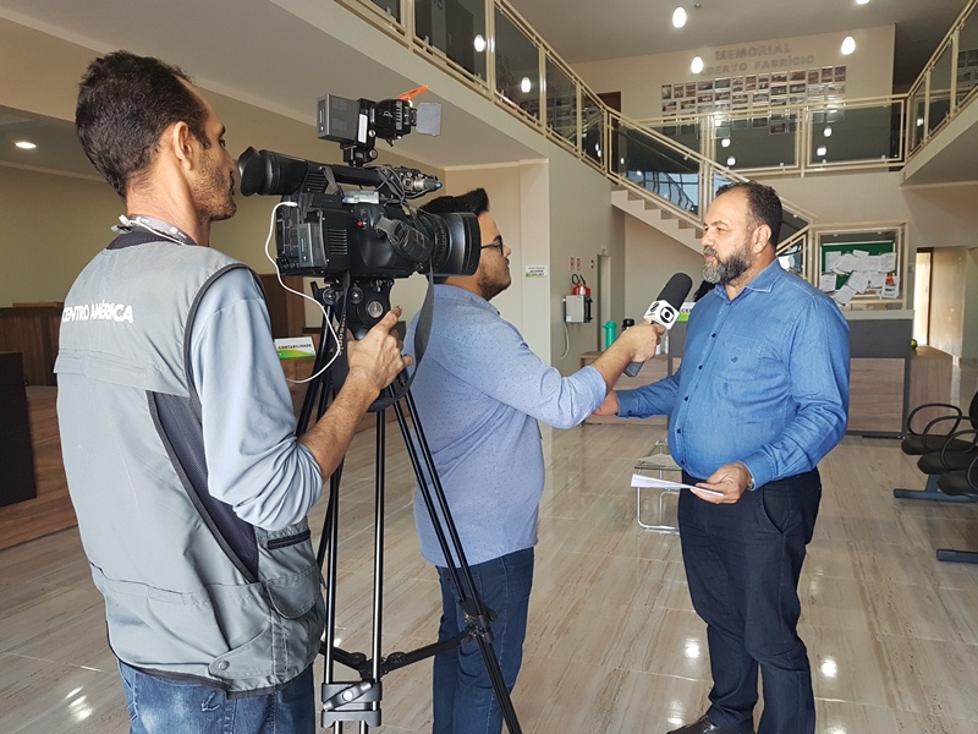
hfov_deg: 67.3
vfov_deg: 53.1
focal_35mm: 26
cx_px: 489
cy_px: 367
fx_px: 735
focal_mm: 4.2
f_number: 1.7
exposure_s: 1/60
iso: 80
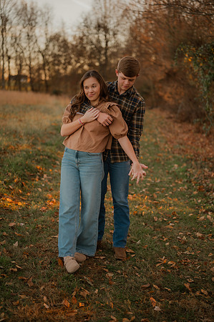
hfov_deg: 26.9
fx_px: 447
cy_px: 161
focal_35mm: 50
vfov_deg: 39.6
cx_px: 107
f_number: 1.8
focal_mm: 50
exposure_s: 1/125
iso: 100
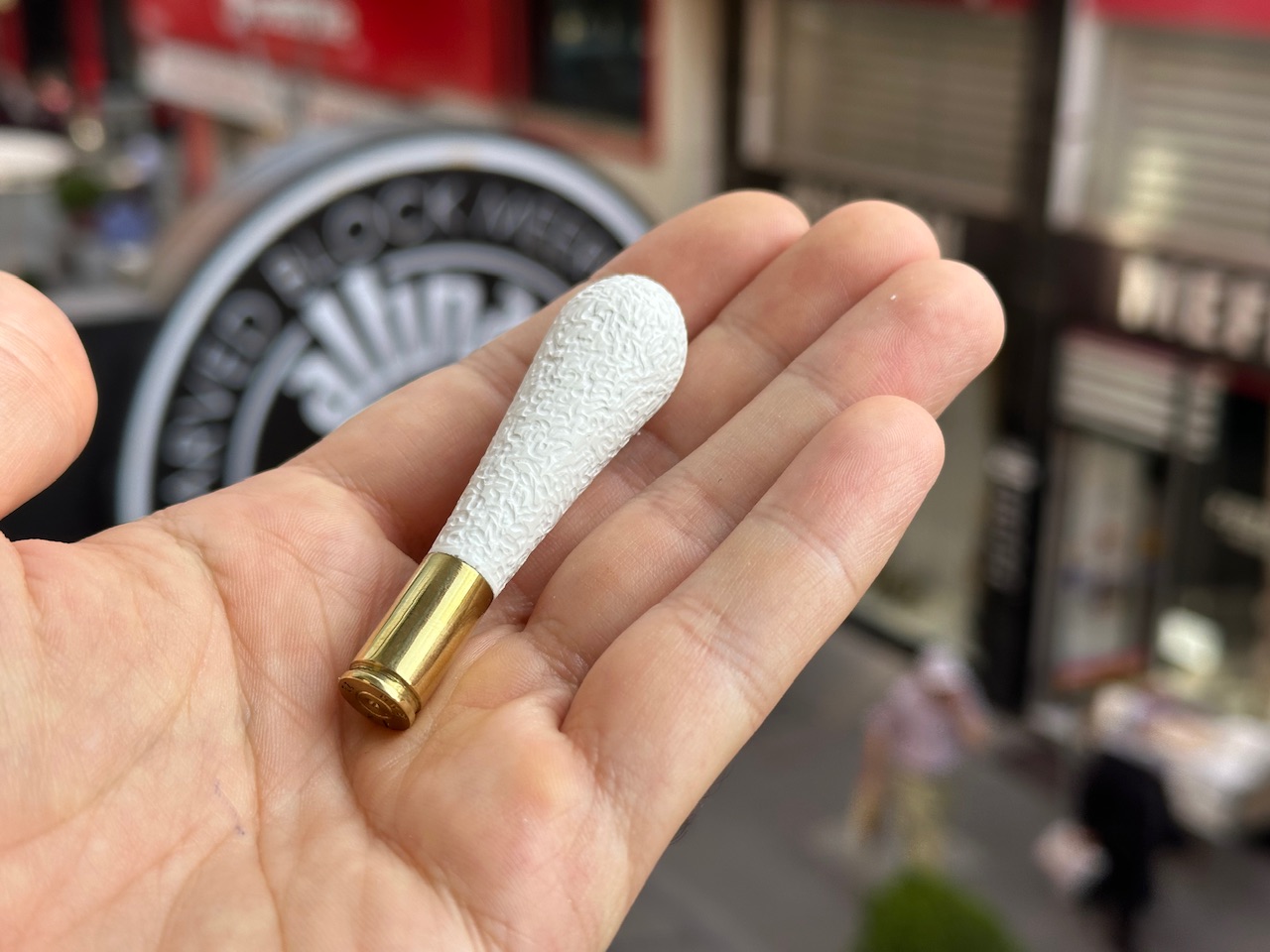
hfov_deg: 39.7
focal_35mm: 48
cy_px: 476
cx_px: 635
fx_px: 1761
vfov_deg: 30.3
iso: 64
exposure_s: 1/773
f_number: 1.78
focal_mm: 6.86
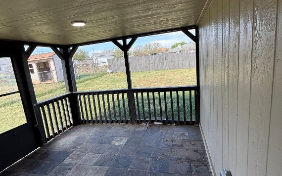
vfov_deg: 59.6
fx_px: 154
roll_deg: +5.1
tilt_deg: -9.4
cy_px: 89
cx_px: 141
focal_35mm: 20
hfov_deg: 85.1
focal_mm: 2.22
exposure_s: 1/342
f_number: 2.2
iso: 64
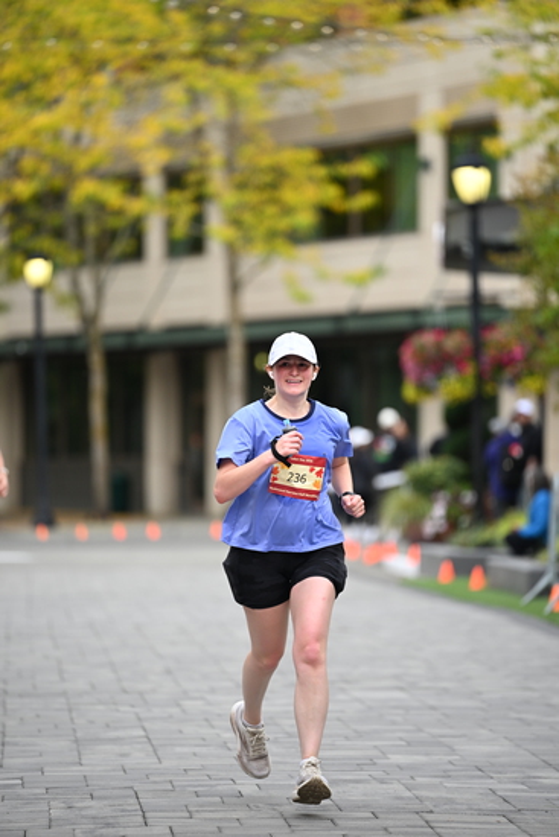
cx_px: 280
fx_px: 4655
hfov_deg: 6.9
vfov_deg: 10.3
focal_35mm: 200
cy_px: 418
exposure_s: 1/1600
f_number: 2.8
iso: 640
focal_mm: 200
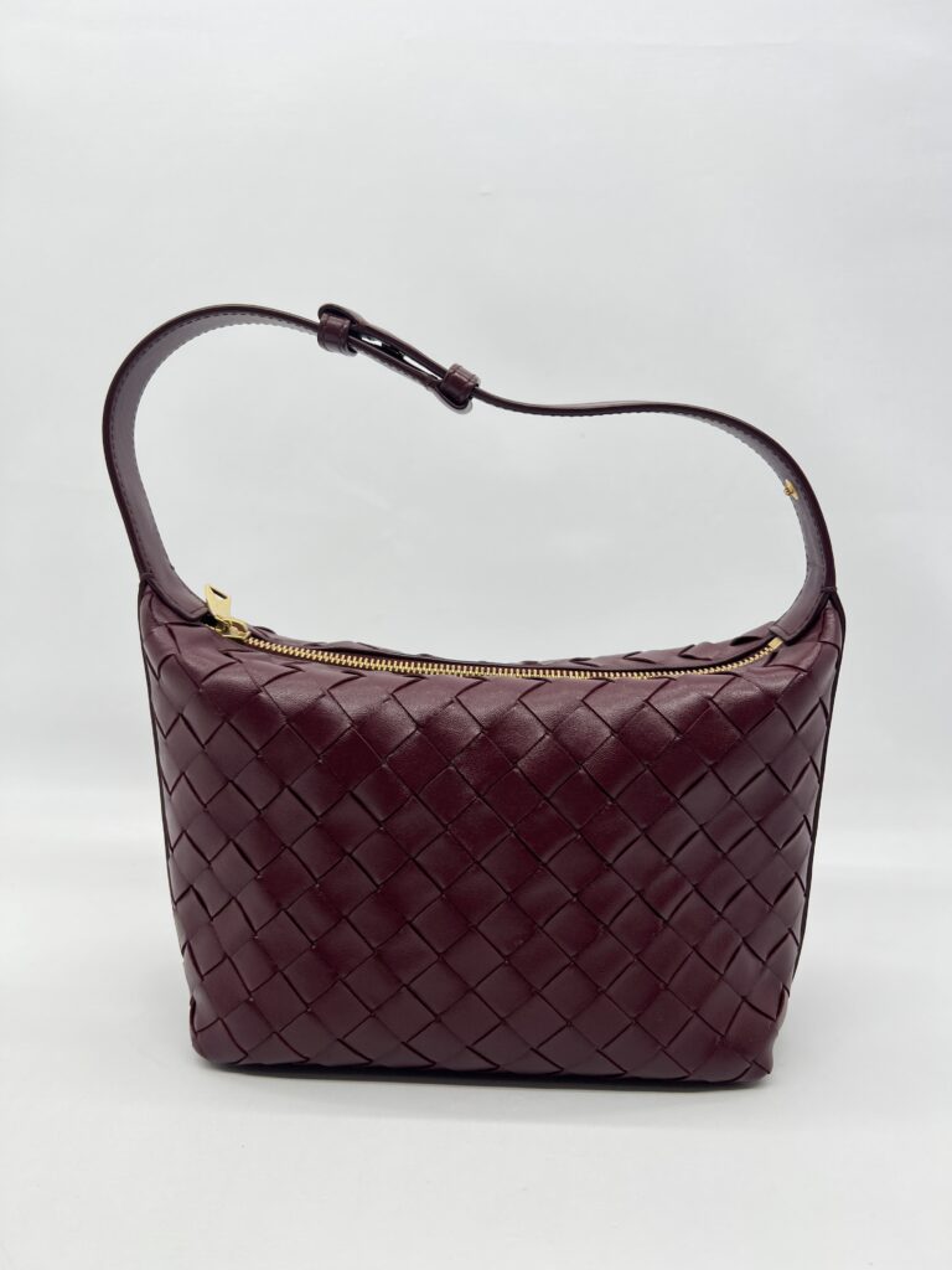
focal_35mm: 26
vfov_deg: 67.3
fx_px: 953
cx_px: 476
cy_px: 635
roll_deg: -1.7
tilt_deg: -9.4
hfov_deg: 53.1
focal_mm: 5.7
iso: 40
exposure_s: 1/201
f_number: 1.5
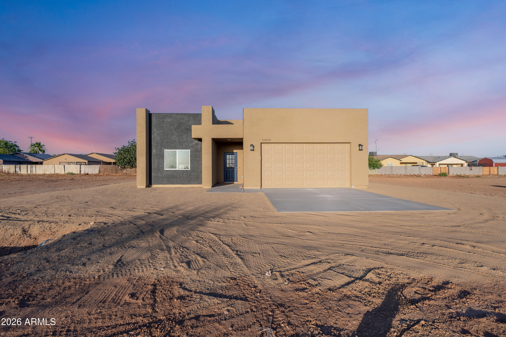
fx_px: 225
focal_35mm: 16
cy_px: 168
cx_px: 253
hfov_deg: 96.8
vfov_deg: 73.7
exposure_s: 1/6400
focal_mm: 16
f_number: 8
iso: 160
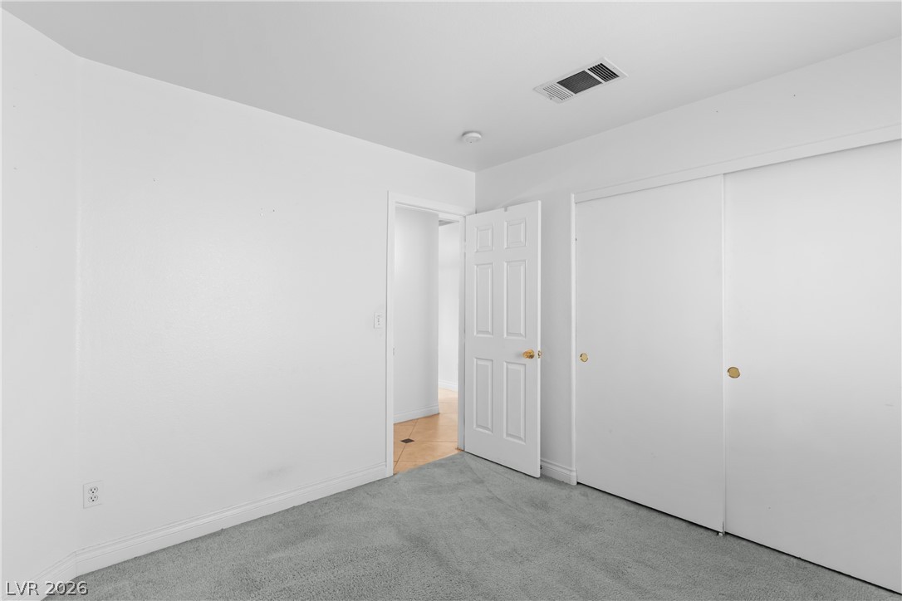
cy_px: 300
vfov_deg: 70.4
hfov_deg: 93.3
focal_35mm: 17
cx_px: 451
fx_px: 426
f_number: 8
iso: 400
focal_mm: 17
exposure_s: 1/4
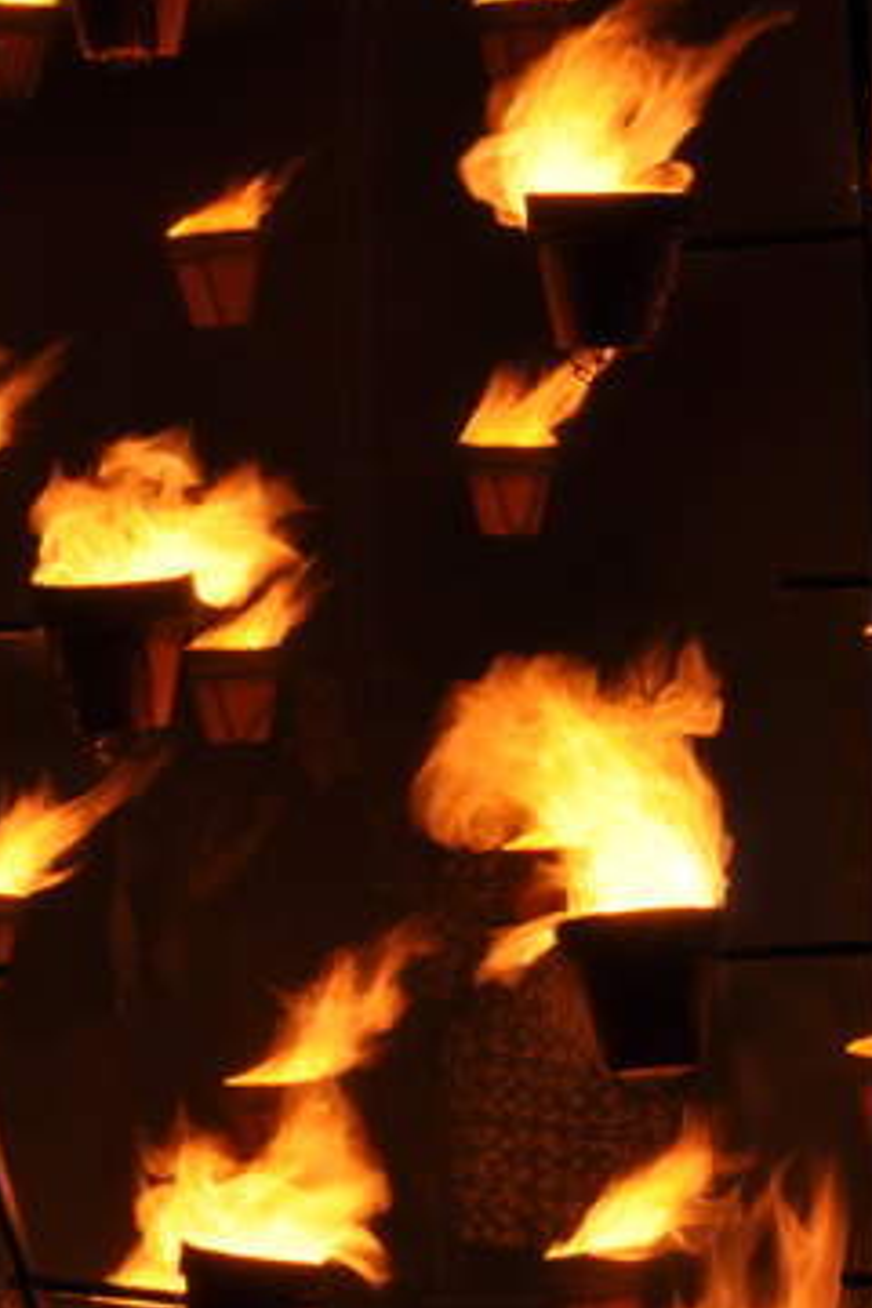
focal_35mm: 133
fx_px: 4832
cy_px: 580
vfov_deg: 15.4
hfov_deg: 10.3
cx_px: 131
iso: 200
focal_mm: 50
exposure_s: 1/1.6
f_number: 32
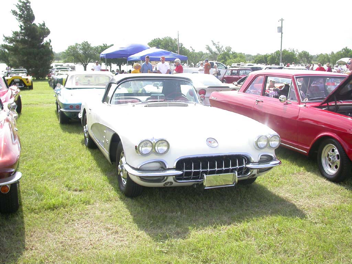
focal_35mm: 38
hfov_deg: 49.0
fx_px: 386
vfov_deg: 37.7
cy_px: 132
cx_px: 176
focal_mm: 7.85
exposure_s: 1/1000
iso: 100
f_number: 2.6
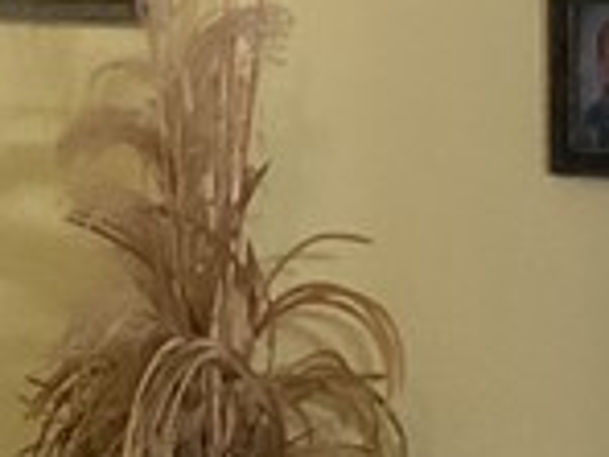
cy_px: 148
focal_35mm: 201
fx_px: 3536
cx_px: -41
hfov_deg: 9.8
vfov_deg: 7.4
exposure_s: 1/60
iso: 200
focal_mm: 3
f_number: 1.8
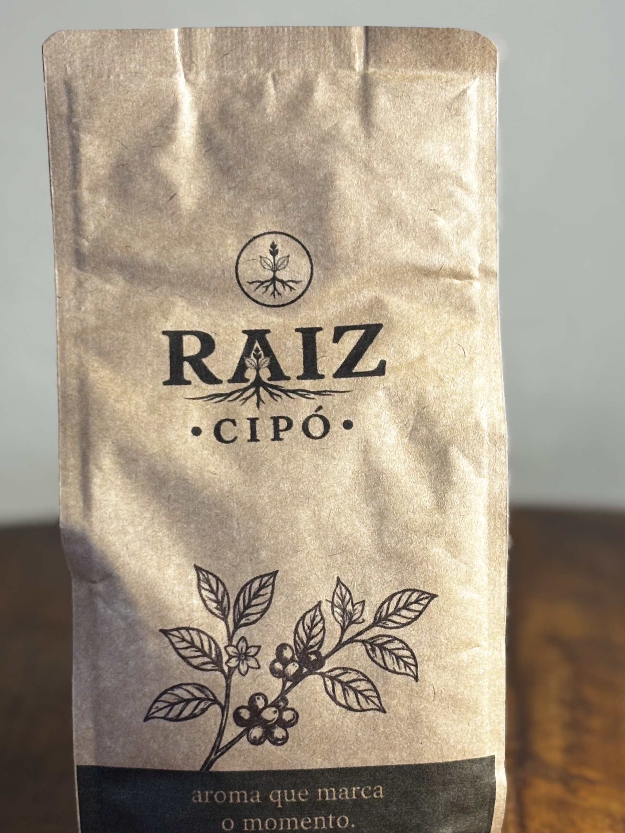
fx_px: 1806
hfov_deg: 19.6
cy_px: 468
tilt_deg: -18.7
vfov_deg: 26.0
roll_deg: +0.0
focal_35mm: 75
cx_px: 285
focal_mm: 5.96
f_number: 1.6
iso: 80
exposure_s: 1/60
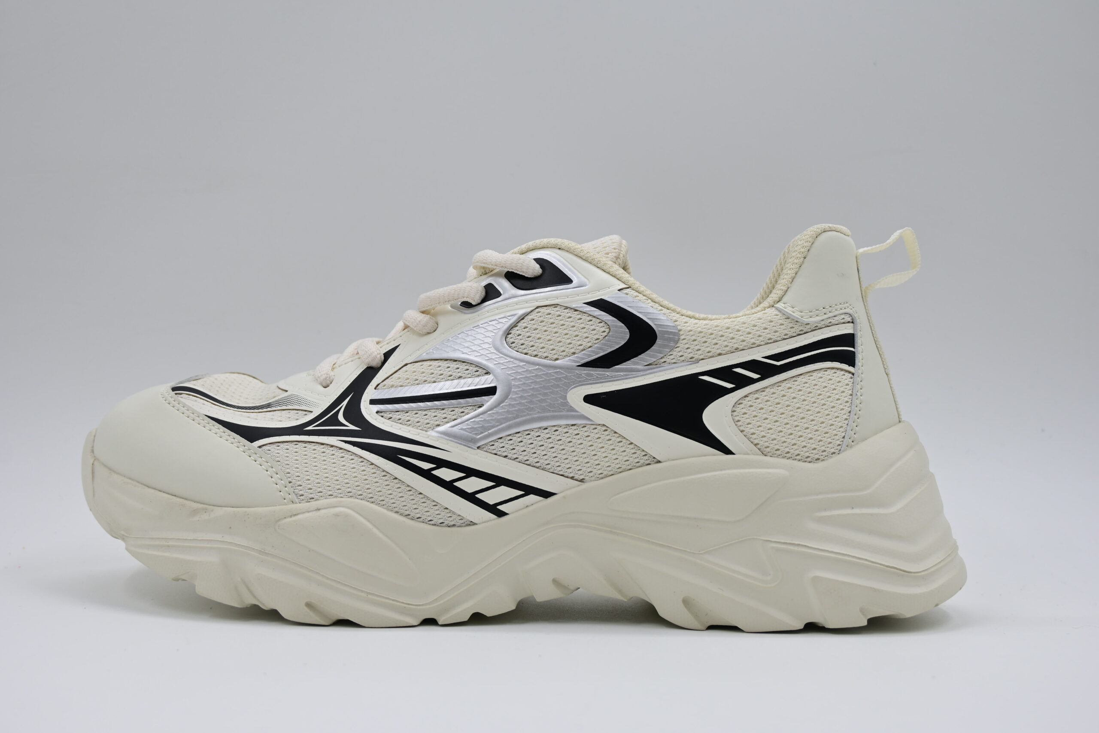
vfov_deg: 28.5
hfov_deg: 41.7
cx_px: 550
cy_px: 366
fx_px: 1442
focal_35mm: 47
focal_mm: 31.5
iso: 100
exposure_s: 1/40
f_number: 5.6
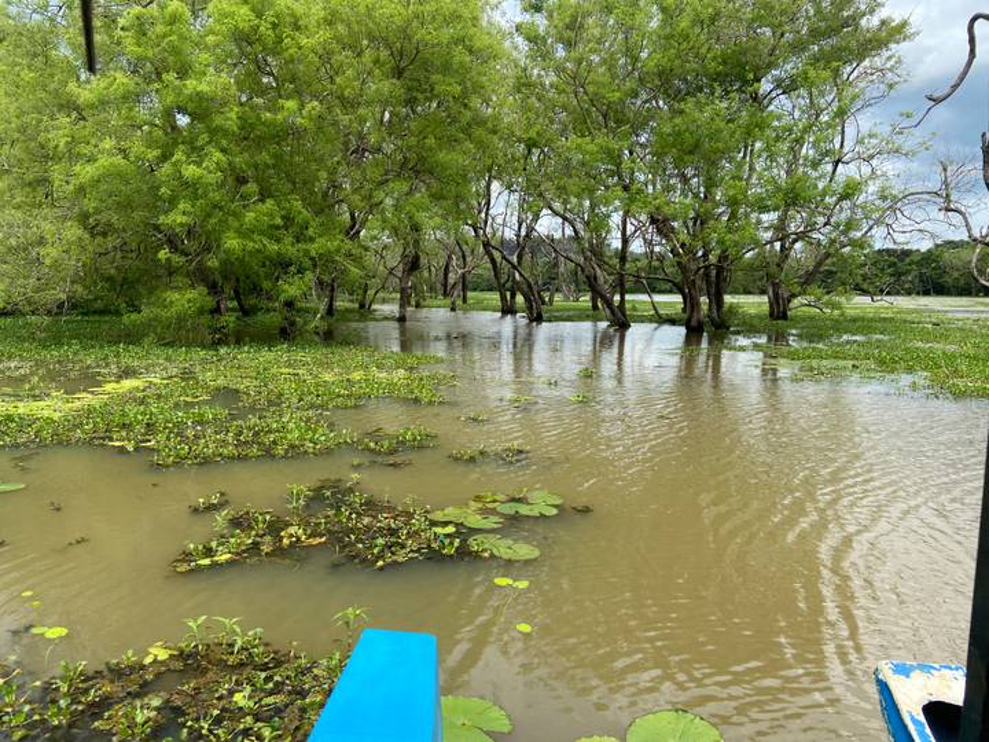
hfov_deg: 67.3
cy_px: 371
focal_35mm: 26
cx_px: 494
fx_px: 743
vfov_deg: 53.1
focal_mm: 4.25
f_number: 1.8
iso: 32
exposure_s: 1/1608
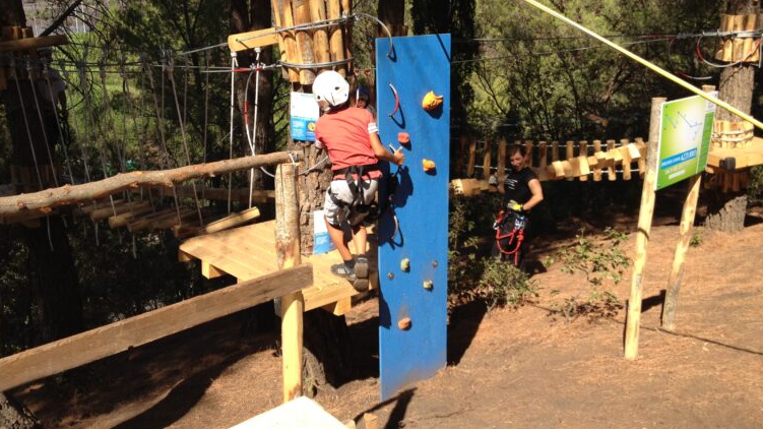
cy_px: 198
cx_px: 386
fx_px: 789
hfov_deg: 51.6
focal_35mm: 39
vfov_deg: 30.4
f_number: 2.4
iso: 64
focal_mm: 4.28
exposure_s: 1/849
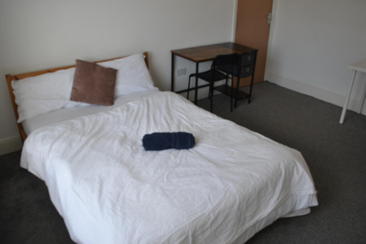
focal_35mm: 27
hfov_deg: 67.4
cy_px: 122
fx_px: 275
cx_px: 183
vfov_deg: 47.9
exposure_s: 1/100
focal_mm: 18
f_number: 5
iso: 400
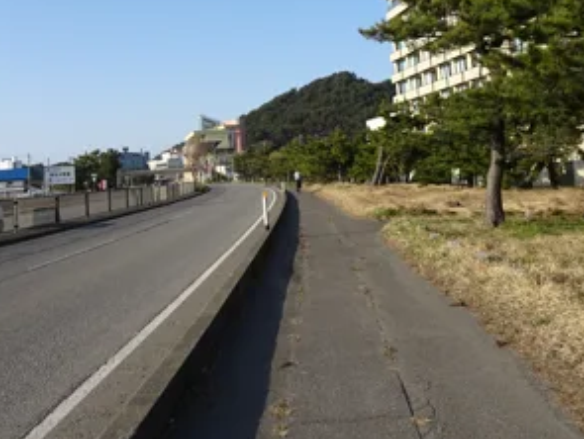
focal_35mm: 39
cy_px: 121
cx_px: 263
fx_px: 659
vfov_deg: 36.2
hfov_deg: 47.7
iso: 80
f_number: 3.5
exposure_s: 1/640
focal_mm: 4.1
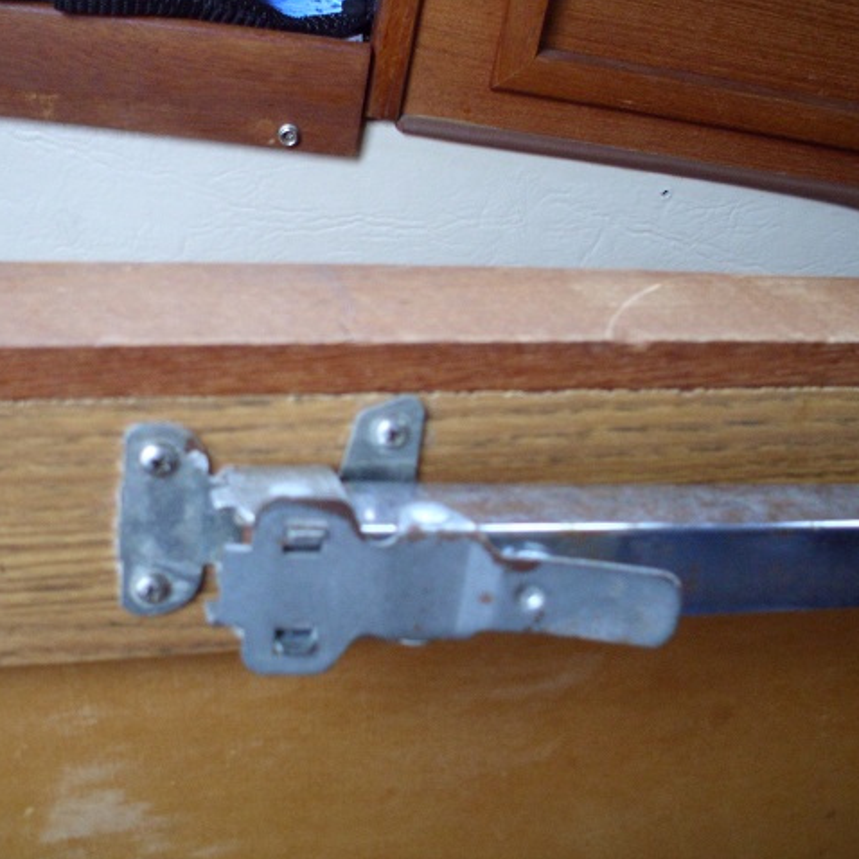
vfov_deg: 37.6
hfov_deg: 37.5
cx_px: 385
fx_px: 1263
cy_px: 430
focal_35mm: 45
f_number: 2.9
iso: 400
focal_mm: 6.3
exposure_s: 1/60
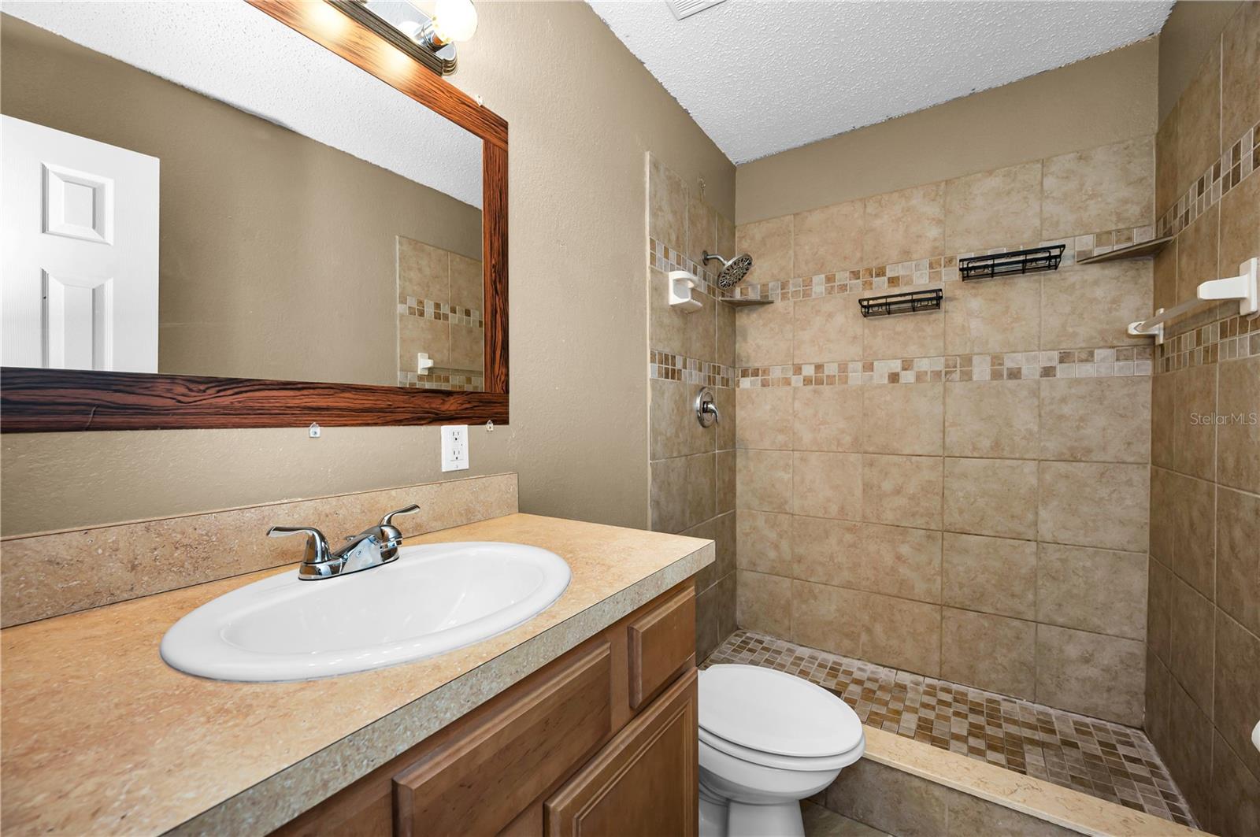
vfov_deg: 81.1
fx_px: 489
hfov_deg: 104.3
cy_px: 418
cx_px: 630
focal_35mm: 14
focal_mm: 14
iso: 400
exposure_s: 1/40
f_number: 7.1
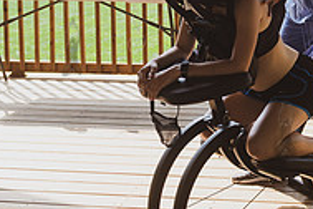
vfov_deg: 14.9
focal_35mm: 89
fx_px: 774
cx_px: 285
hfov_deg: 22.3
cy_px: -34
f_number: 4.5
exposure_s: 1/250
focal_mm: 29
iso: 125
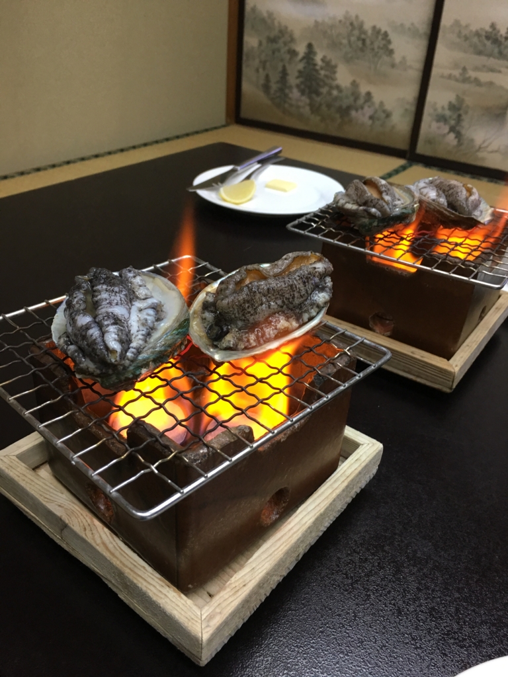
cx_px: 254
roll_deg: -3.8
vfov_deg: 61.7
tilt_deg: -31.6
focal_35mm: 29
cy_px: 338
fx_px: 567
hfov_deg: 48.2
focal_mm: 4.15
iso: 100
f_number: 2.2
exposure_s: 1/30
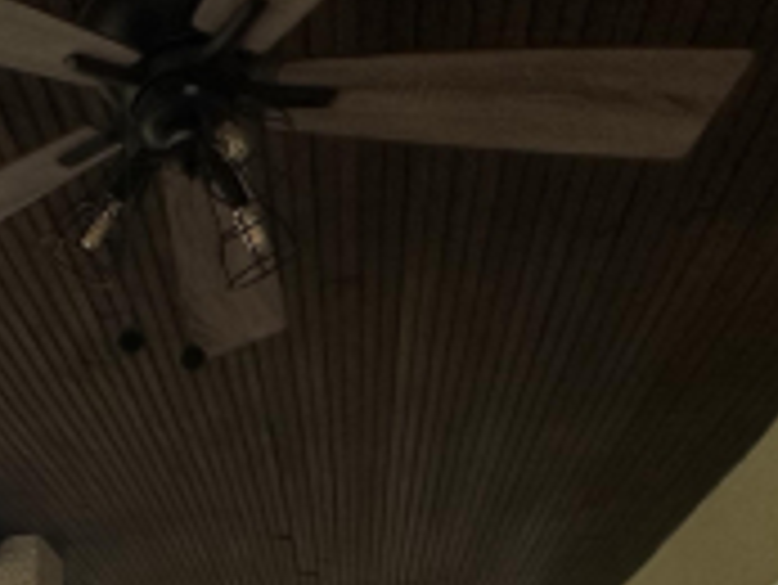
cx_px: -119
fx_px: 1215
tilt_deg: +3.1
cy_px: 819
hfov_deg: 30.8
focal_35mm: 54
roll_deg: -0.4
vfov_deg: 23.1
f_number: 2.2
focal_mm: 2.22
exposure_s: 1/60
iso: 250
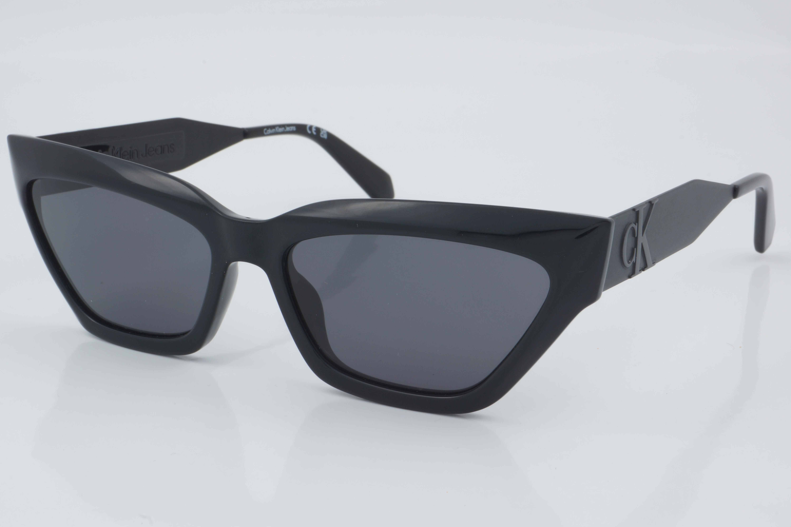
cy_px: 264
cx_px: 396
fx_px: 1648
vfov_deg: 18.2
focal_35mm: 75
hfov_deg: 27.0
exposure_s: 1/4
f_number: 32
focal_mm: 50
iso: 100
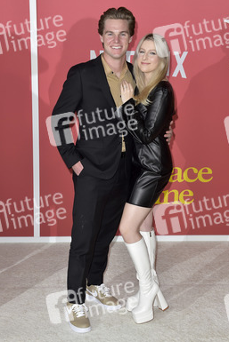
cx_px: 118
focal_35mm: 52
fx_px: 496
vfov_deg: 38.2
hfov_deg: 26.0
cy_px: 170
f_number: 6.3
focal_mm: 50
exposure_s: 1/250
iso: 400
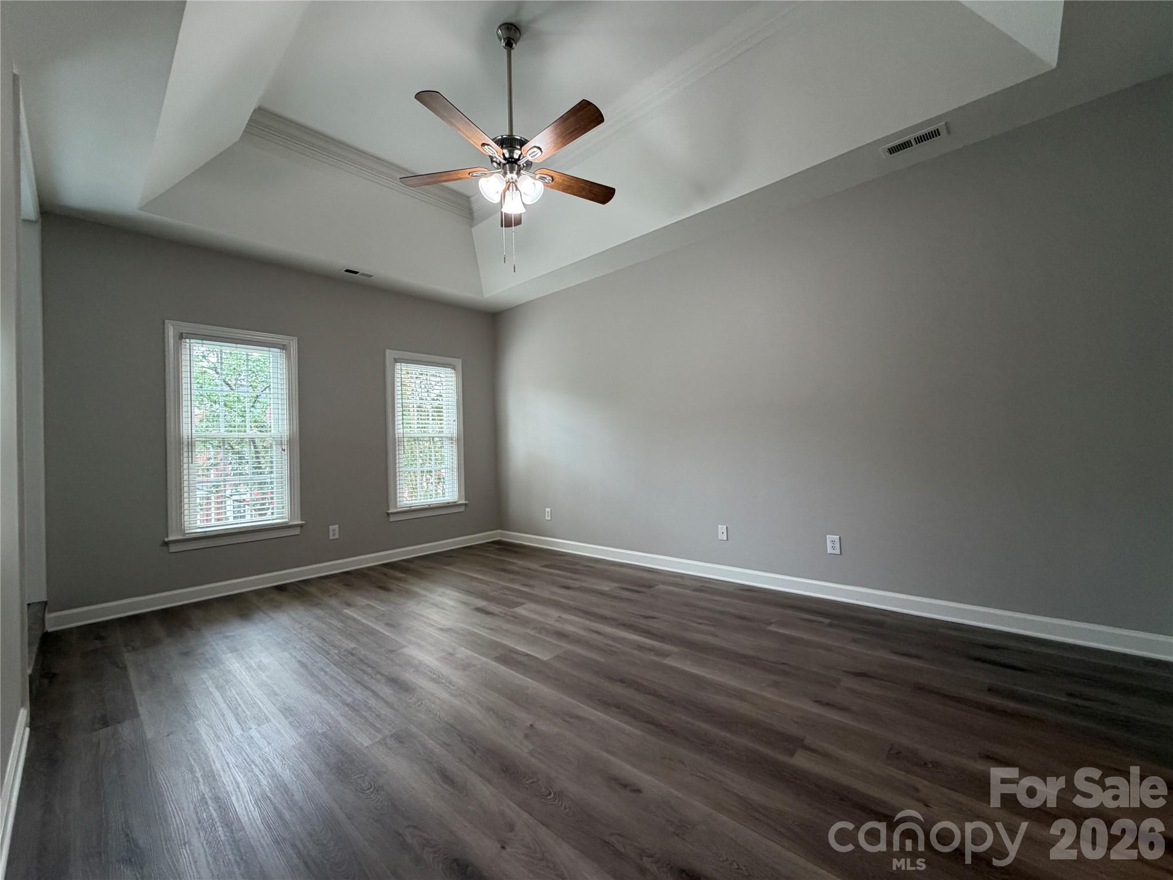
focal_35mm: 14
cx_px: 586
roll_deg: +2.0
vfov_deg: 85.7
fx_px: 474
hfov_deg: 102.1
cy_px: 440
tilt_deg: +0.9
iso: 200
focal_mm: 2.22
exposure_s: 1/60
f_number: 2.2
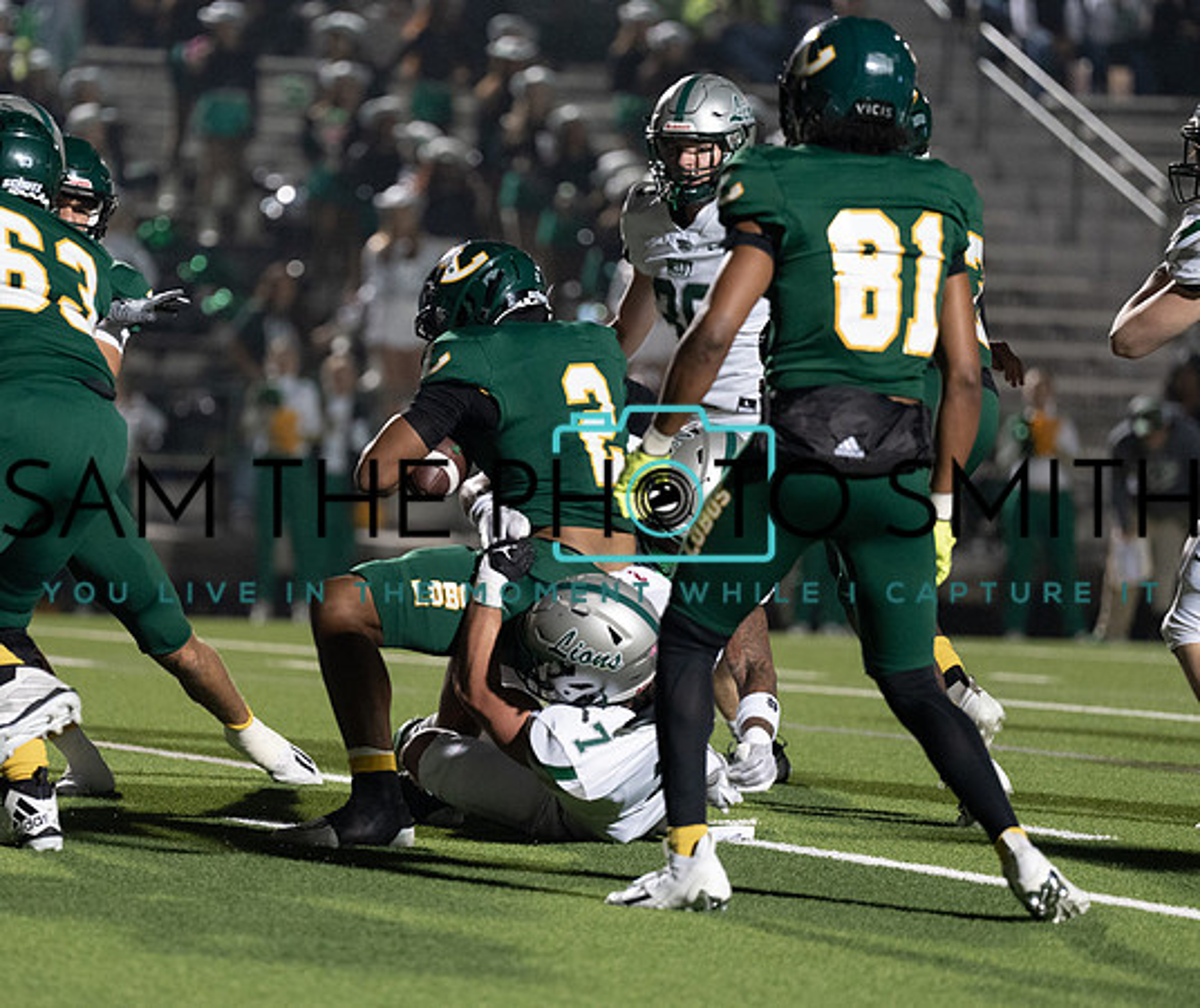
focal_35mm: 278
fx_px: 10075
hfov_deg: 6.8
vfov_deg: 5.7
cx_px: 432
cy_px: 498
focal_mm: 185
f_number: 2.8
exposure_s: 1/1250
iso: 2000
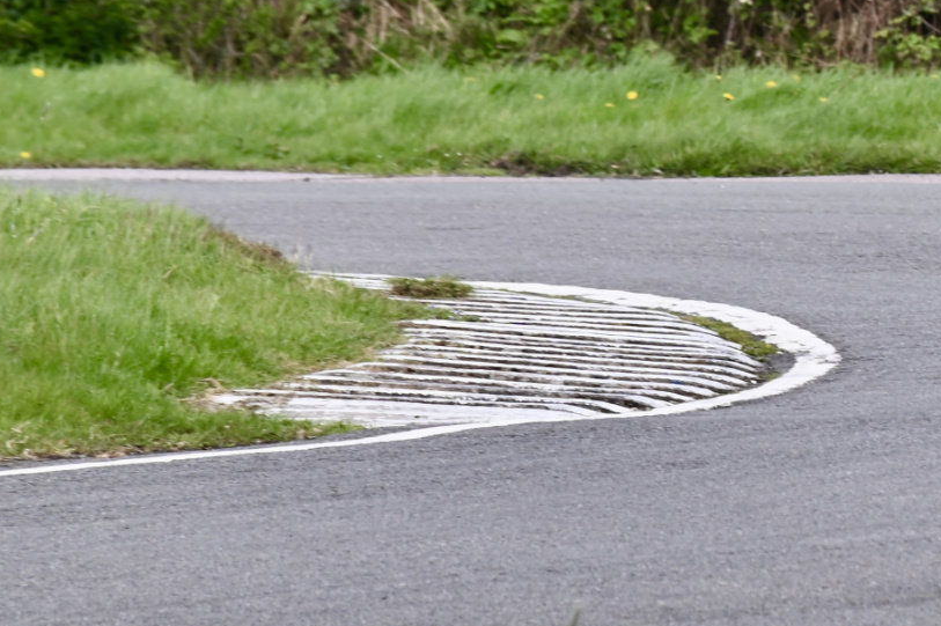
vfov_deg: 2.8
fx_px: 12852
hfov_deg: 4.2
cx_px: 917
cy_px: 98
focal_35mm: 492
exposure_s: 1/60
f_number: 11
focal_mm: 200
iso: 100
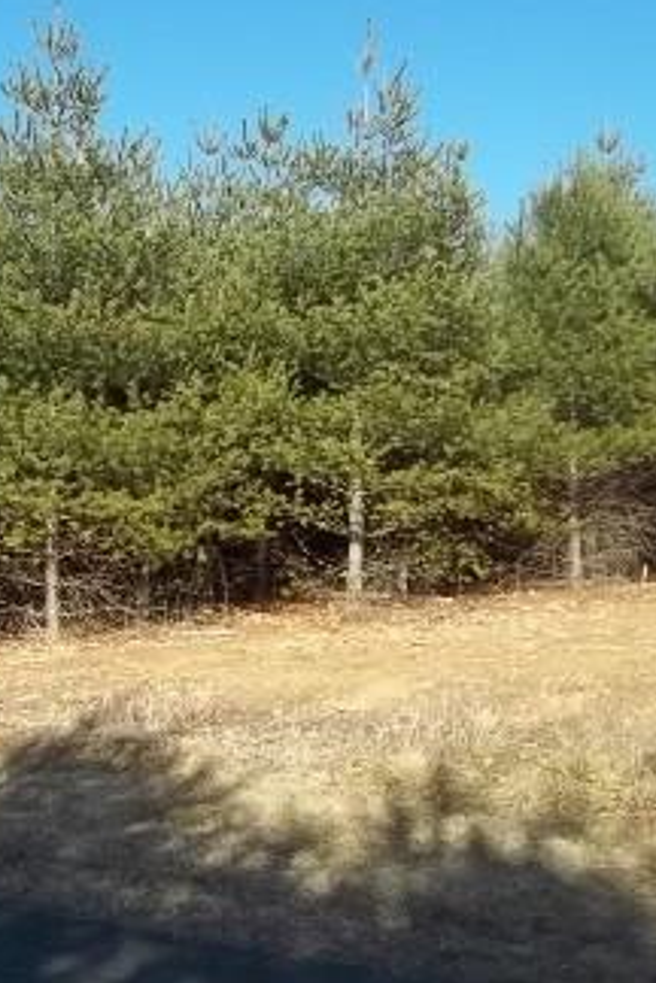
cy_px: 479
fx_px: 1257
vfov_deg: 42.7
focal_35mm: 46
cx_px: 52
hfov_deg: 28.0
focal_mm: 5.7
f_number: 8.8
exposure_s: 1/80
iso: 64
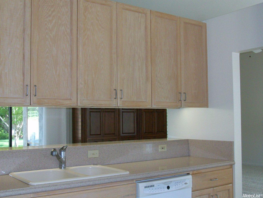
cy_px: 99
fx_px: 319
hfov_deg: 44.8
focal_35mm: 42
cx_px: 132
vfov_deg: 34.3
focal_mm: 7.1
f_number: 3.2
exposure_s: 1/65.1
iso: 160
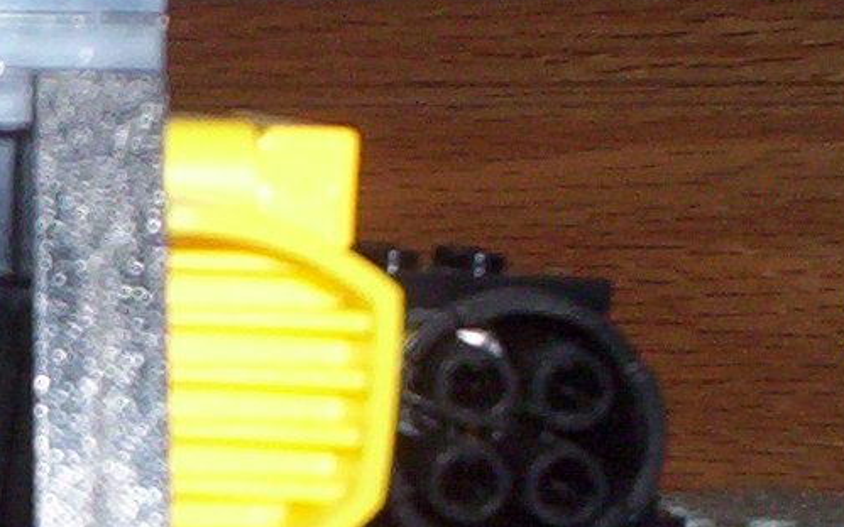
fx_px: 3037
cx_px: -382
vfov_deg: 9.9
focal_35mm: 132
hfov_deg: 14.8
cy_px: 461
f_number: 4.5
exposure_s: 1/60
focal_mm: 4.99
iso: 140
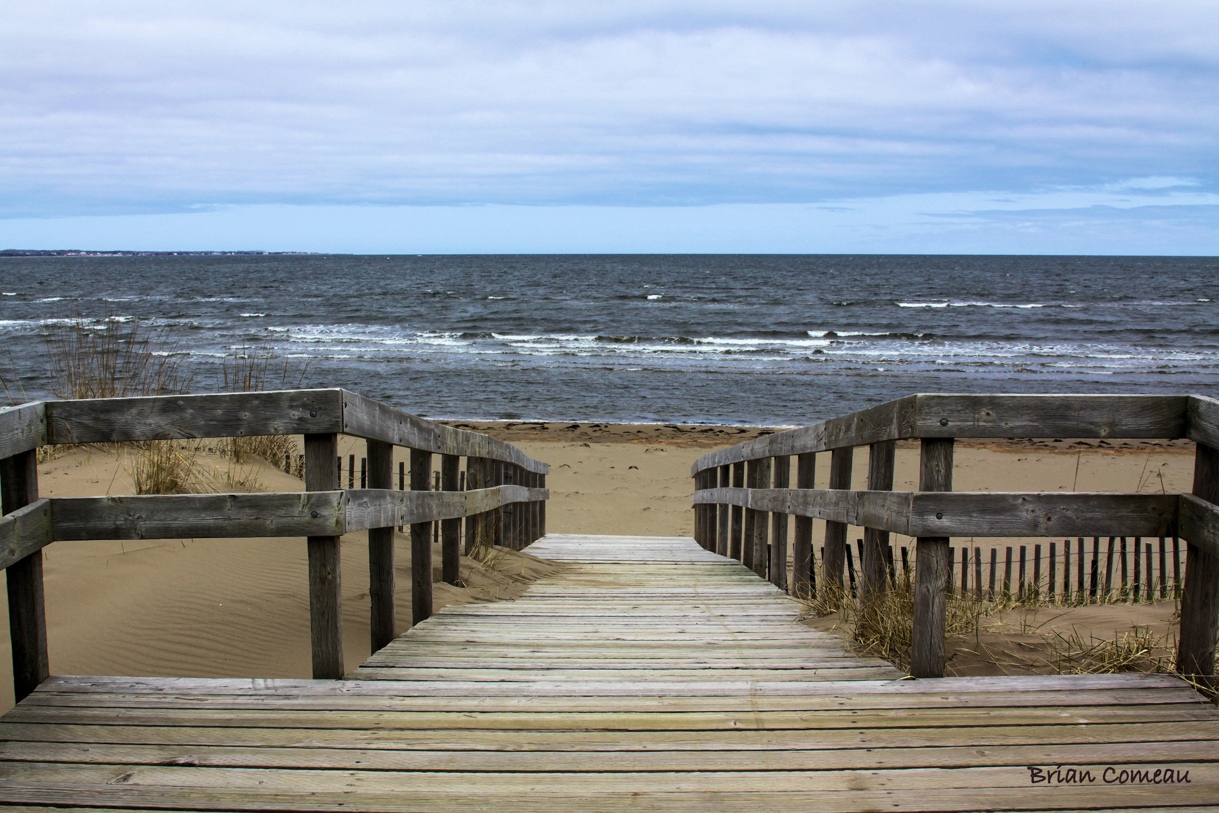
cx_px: 610
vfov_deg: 30.5
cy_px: 406
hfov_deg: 44.5
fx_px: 1490
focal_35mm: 44
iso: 100
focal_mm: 28
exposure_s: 1/320
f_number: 10
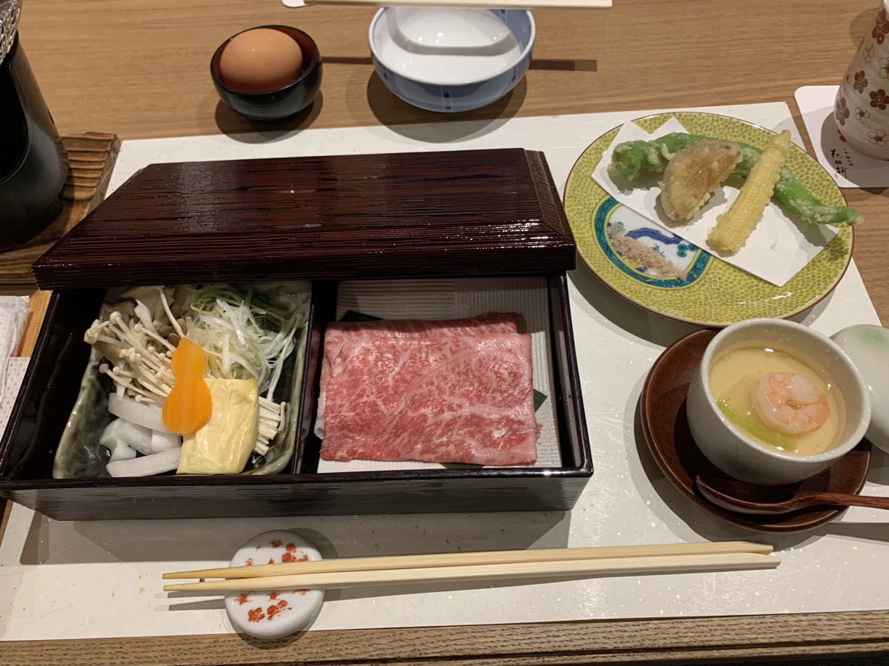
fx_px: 668
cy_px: 333
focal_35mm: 26
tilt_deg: -60.4
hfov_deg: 67.3
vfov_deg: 53.1
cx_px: 444
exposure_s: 1/67
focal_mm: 4.25
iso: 100
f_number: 1.8
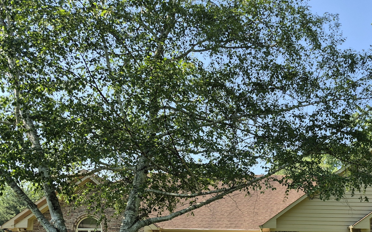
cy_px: 224
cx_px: 262
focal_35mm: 41
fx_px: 416
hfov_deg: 47.0
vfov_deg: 29.5
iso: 25
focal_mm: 5.4
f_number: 1.8
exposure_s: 1/684
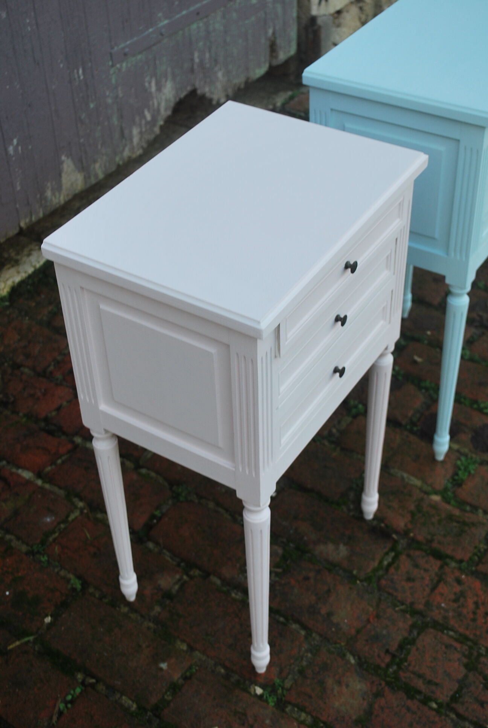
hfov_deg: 26.6
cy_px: 364
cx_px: 244
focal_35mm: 51
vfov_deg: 38.8
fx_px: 1034
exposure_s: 1/50
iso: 200
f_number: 5
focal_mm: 34
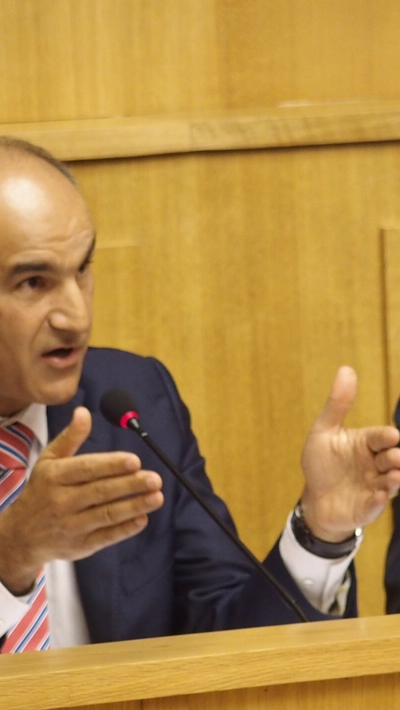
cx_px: 313
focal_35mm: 469
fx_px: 8840
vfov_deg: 4.6
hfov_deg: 2.6
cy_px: 374
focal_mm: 64.3
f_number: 2.8
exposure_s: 1/80
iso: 800
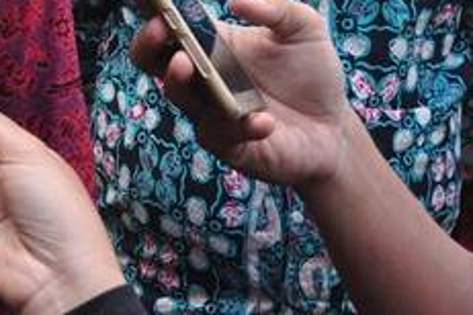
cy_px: -124
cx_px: -287
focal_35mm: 109
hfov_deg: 16.7
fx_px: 1428
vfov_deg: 12.1
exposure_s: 1/250
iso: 2000
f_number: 10
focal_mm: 21
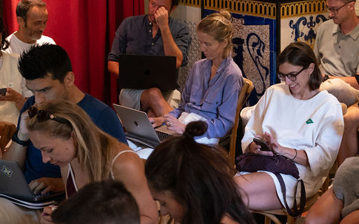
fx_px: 949
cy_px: 45
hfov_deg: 21.3
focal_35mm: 97
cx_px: 266
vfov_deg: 13.4
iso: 3200
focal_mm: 37.1
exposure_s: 1/200
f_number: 2.8
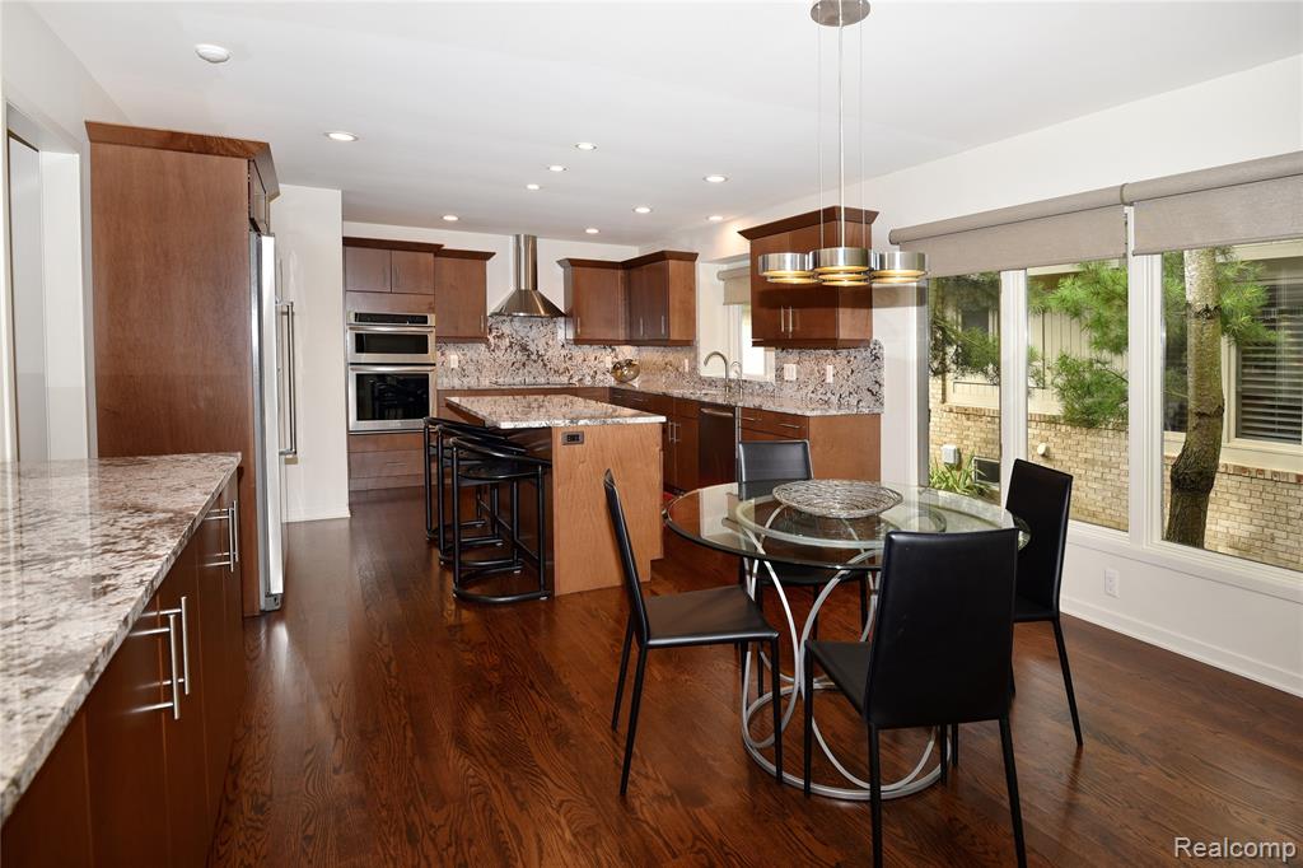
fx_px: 615
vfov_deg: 70.4
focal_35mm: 17
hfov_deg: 93.3
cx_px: 652
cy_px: 434
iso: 125
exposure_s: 1/60
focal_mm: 17
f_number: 6.3
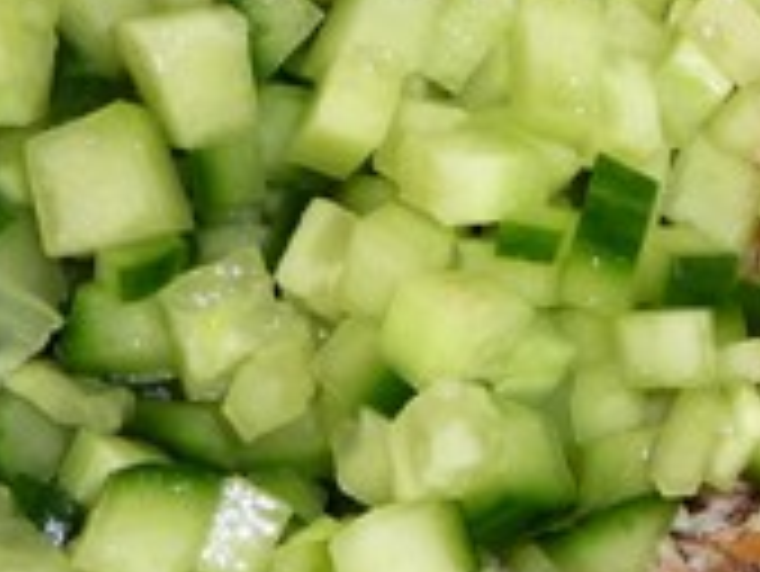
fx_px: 2834
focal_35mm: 129
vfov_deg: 11.4
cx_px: 1021
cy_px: 581
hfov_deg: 14.5
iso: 100
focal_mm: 5.6
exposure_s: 1/30
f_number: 3.6
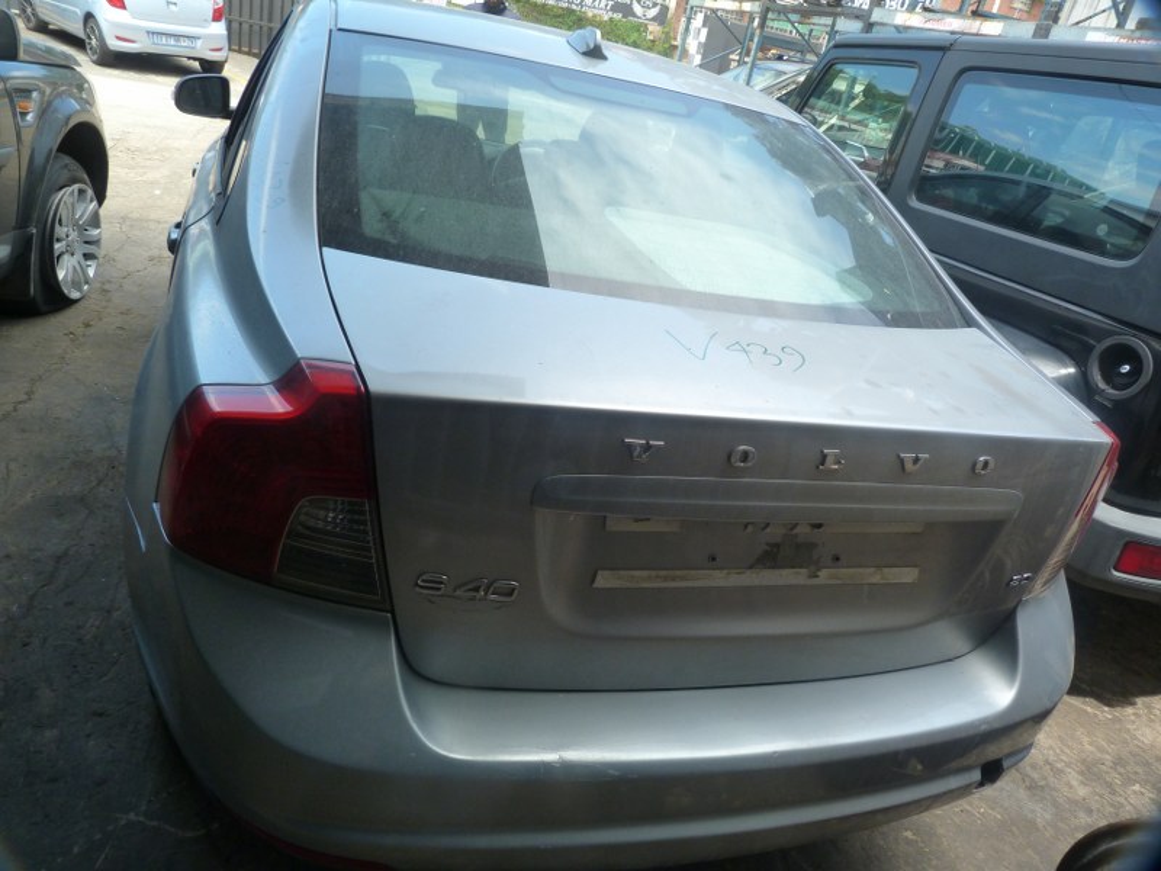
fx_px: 838
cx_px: 580
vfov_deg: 54.9
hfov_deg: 69.4
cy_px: 436
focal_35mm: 25
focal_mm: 4.5
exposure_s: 1/100
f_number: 4
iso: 125
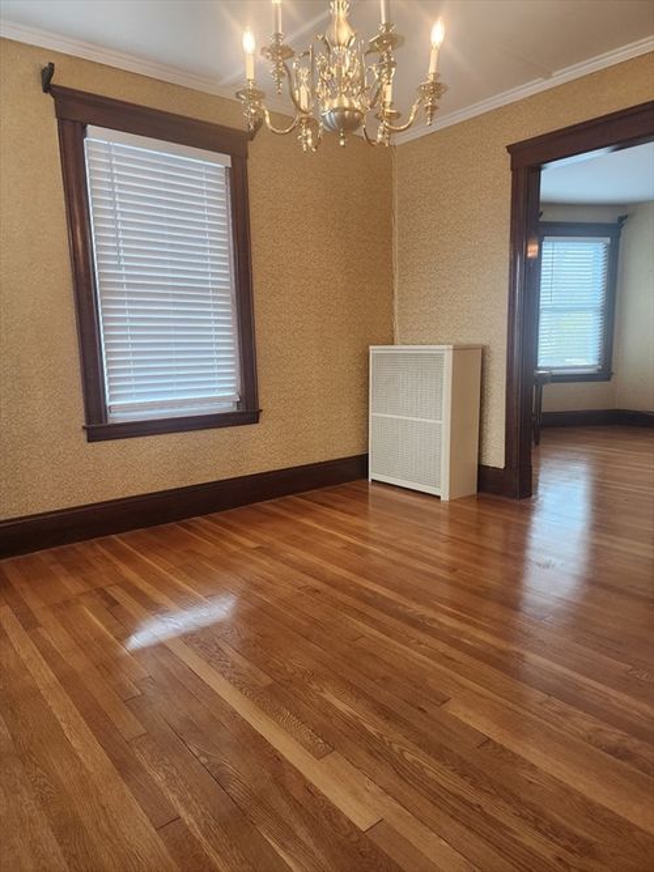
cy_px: 436
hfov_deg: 58.9
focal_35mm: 23
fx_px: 580
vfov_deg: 73.9
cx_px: 327
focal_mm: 6.4
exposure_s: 1/120
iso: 250
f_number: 1.8
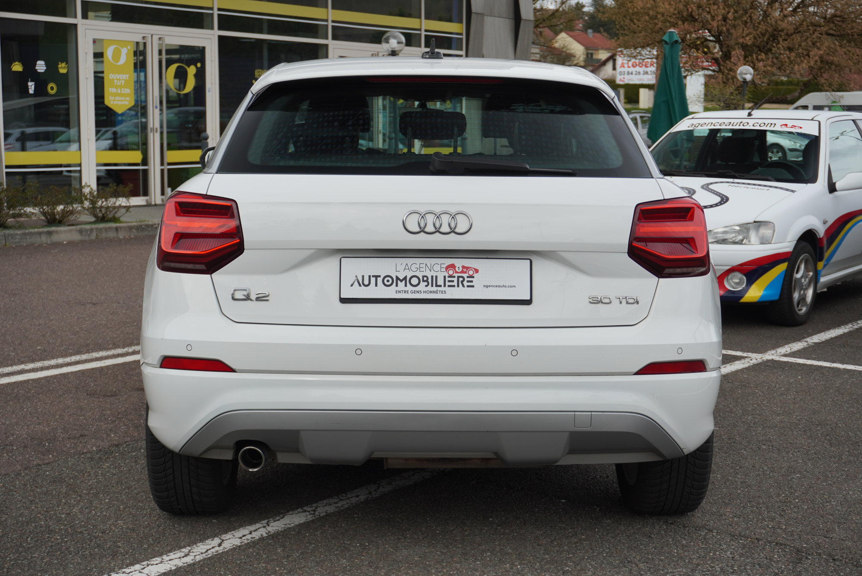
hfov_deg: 36.9
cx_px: 431
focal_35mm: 54
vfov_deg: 25.1
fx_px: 1294
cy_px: 288
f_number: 5.6
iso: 100
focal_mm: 36
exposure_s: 1/200
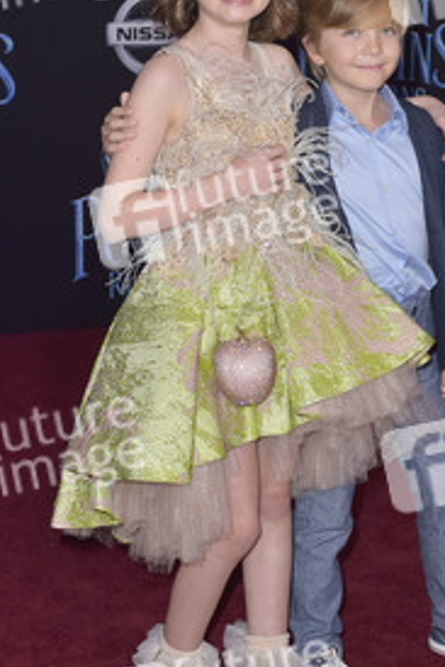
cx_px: 286
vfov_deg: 26.6
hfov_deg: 17.9
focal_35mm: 76
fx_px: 1407
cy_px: 334
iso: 400
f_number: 6.3
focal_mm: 52
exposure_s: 1/250
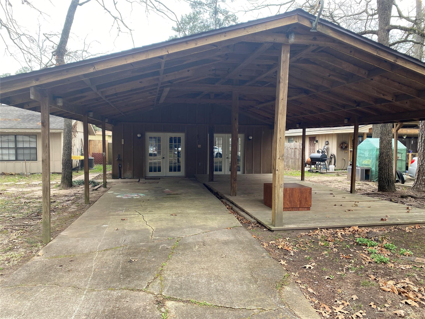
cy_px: 160
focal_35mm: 26
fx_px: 319
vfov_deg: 53.1
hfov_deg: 67.3
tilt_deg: -3.3
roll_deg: -1.0
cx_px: 212
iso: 40
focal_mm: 4.25
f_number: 1.8
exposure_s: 1/121
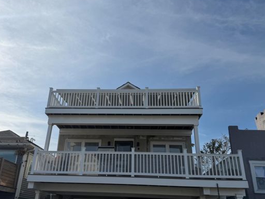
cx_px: 120
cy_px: 117
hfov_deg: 59.9
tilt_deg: +22.8
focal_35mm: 30
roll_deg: -2.4
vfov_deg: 46.6
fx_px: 230
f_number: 1.78
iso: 80
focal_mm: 6.76
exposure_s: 1/9091
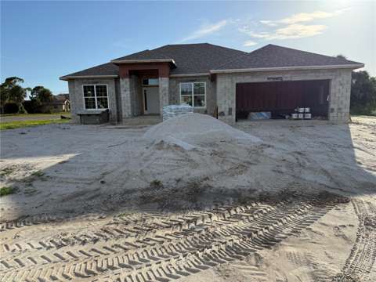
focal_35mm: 24
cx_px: 188
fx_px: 261
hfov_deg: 71.6
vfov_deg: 56.8
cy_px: 141
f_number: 1.78
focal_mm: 6.76
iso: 125
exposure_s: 1/6711
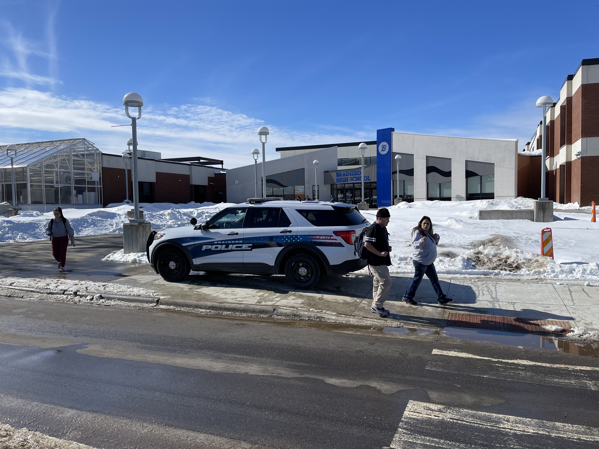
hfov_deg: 67.3
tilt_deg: -3.5
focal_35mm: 26
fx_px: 450
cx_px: 300
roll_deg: +1.4
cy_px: 224
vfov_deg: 53.1
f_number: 1.6
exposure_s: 1/5917
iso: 32
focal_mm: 5.1
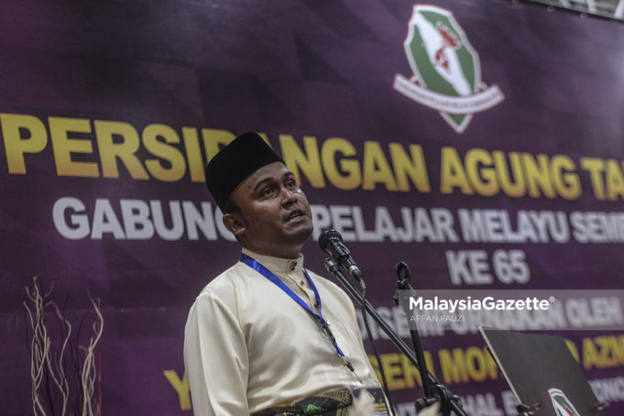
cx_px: 312
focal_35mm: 80
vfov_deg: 17.1
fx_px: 1387
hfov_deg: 25.4
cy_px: 208
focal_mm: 80
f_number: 2.8
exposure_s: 1/80
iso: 4000
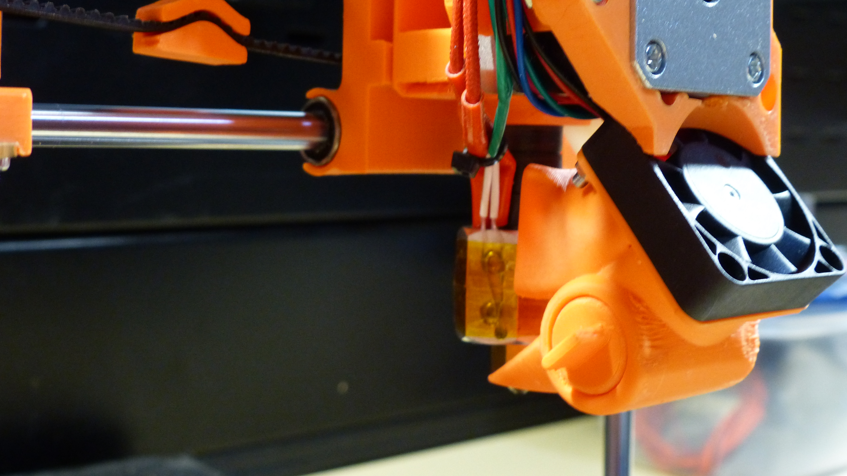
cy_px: 162
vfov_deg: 21.8
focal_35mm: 55
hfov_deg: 37.8
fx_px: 1235
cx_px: 432
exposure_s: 1/10
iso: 400
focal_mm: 8.4
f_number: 2.8
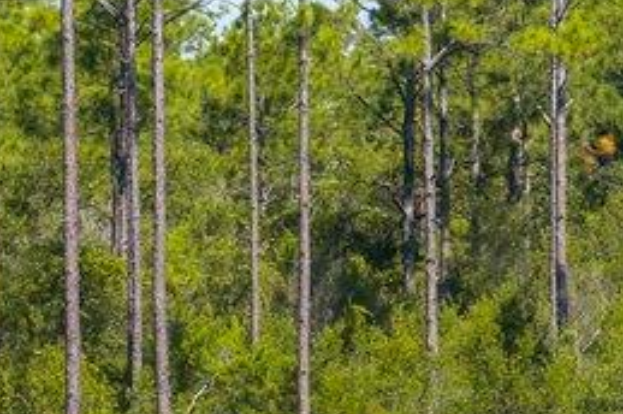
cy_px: 738
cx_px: 1049
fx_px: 9575
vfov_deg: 2.5
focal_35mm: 554
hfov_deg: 3.7
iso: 100
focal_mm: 70
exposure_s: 1/250
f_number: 4
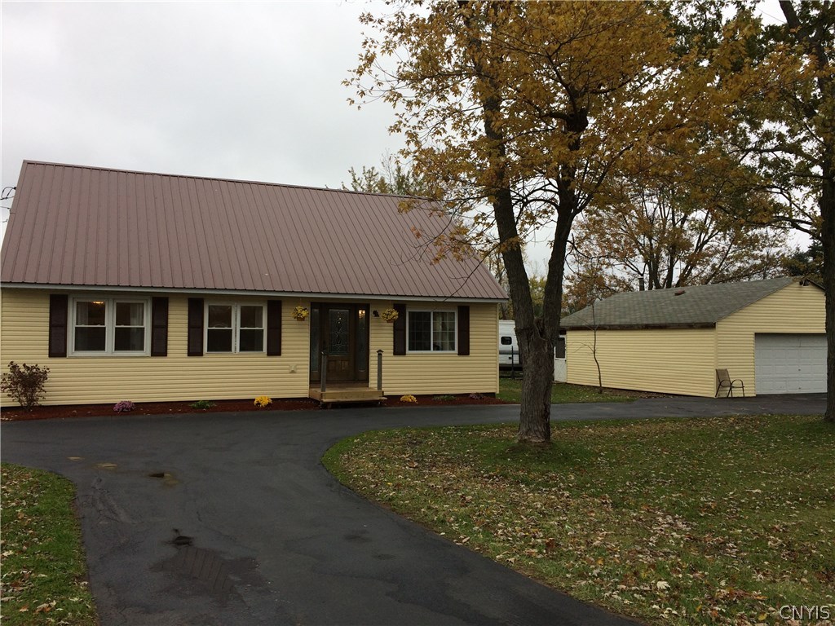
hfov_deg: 61.7
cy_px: 313
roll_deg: -0.3
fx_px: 700
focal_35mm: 29
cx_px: 418
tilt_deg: +1.9
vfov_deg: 48.2
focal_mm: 4.15
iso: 32
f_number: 2.2
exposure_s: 1/233
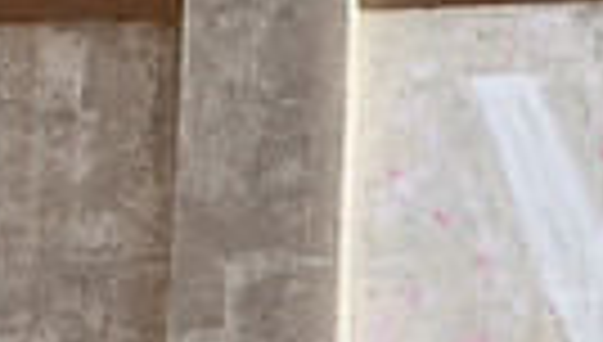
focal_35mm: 122
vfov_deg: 8.9
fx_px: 1955
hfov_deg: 16.2
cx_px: 882
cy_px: 862
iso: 125
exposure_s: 1/250
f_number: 8
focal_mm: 18
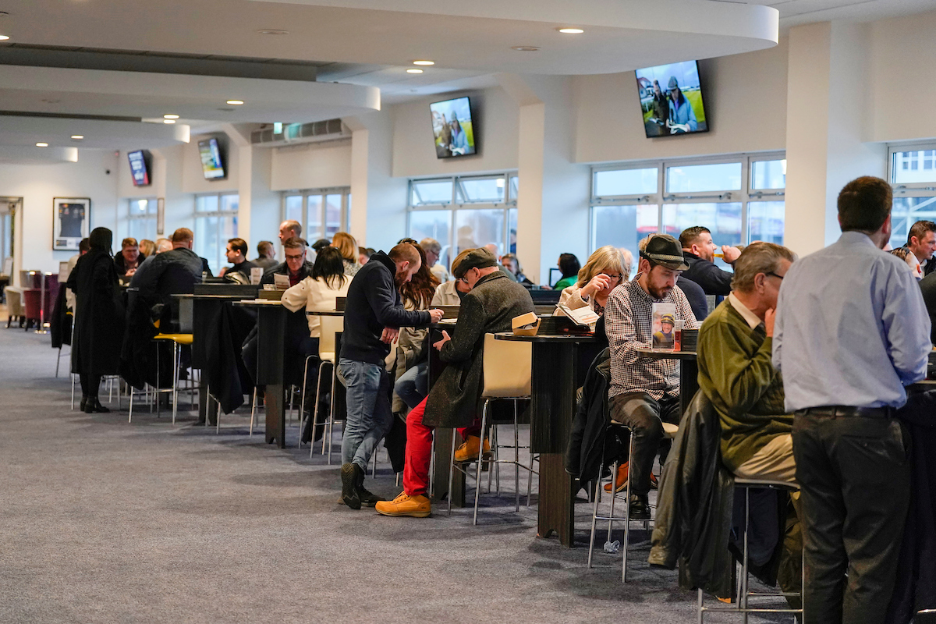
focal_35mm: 70
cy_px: 312
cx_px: 468
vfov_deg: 19.5
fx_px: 1820
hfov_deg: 28.8
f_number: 2.8
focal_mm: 70
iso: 3200
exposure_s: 1/200
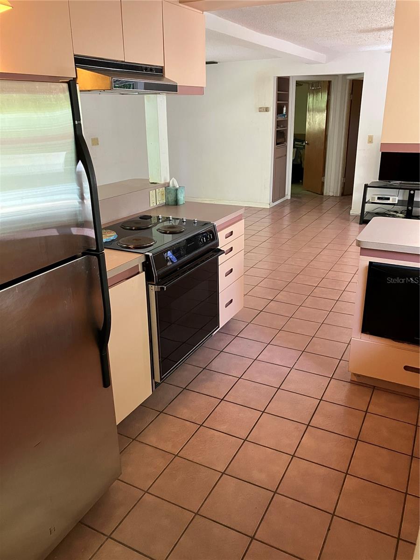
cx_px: 210
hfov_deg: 49.7
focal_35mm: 28
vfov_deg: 63.4
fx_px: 453
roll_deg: +1.6
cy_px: 280
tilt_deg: -18.9
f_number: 1.8
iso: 250
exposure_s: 1/60
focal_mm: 3.99
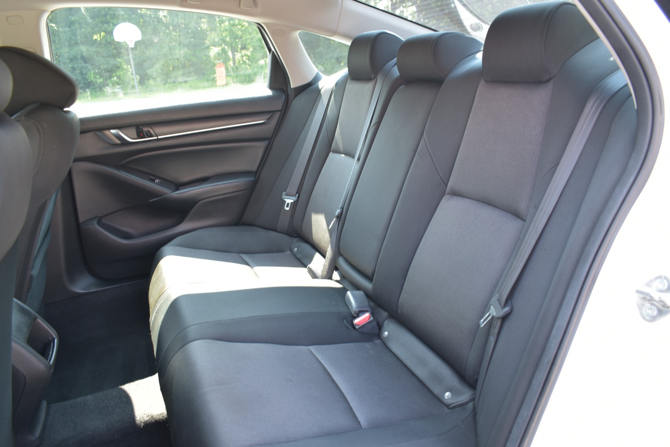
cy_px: 224
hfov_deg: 67.4
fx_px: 503
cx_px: 335
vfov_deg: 47.9
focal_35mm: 27
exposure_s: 1/20
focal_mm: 18
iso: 100
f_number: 3.5
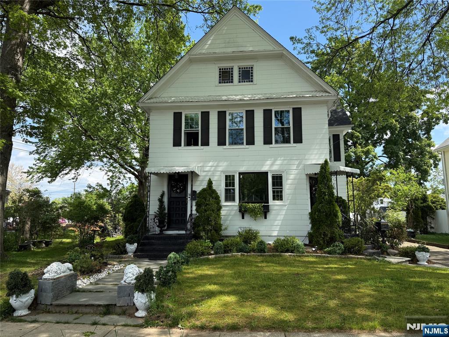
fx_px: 311
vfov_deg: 56.8
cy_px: 168
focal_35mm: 24
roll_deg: +0.9
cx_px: 224
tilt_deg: +10.0
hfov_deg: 71.6
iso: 100
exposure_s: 1/2110
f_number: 1.78
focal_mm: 6.76
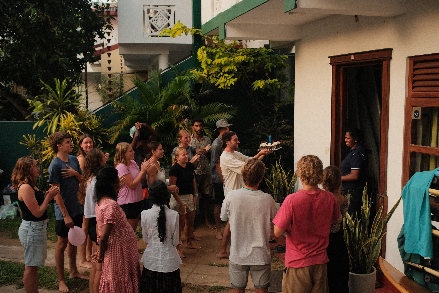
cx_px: 220
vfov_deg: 35.1
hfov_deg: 50.7
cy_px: 146
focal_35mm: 38
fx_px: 463
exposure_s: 1/500
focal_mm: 25
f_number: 2.8
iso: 1600
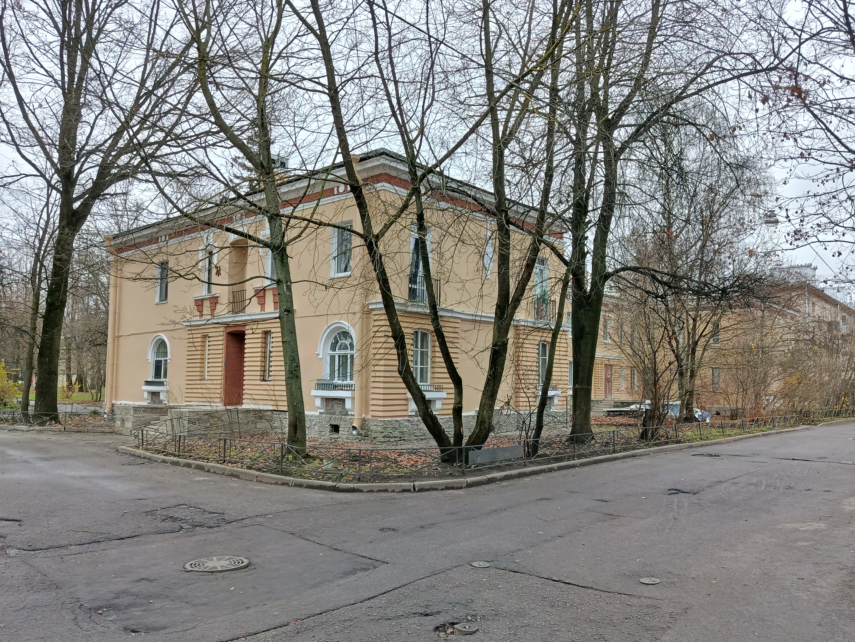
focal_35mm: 27
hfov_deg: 65.3
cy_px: 345
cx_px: 444
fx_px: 667
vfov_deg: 51.3
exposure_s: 1/100
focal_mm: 5.24
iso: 230
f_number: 1.7
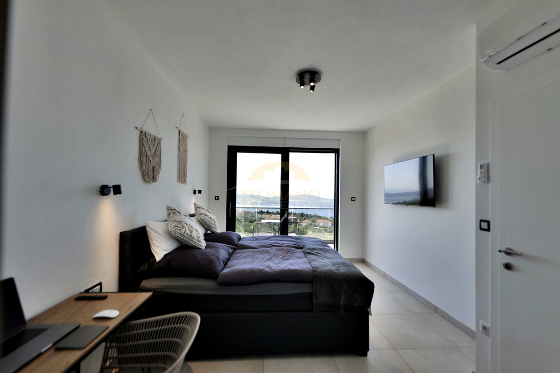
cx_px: 280
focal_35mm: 14
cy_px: 186
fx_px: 218
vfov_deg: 81.2
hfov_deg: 104.3
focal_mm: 14
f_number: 2.2
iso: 100
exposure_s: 1/640
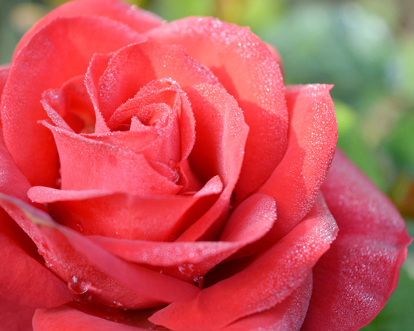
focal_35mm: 101
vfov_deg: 15.2
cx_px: 184
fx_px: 1238
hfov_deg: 19.0
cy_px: 165
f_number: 5.3
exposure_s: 1/1000
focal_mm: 48
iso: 800
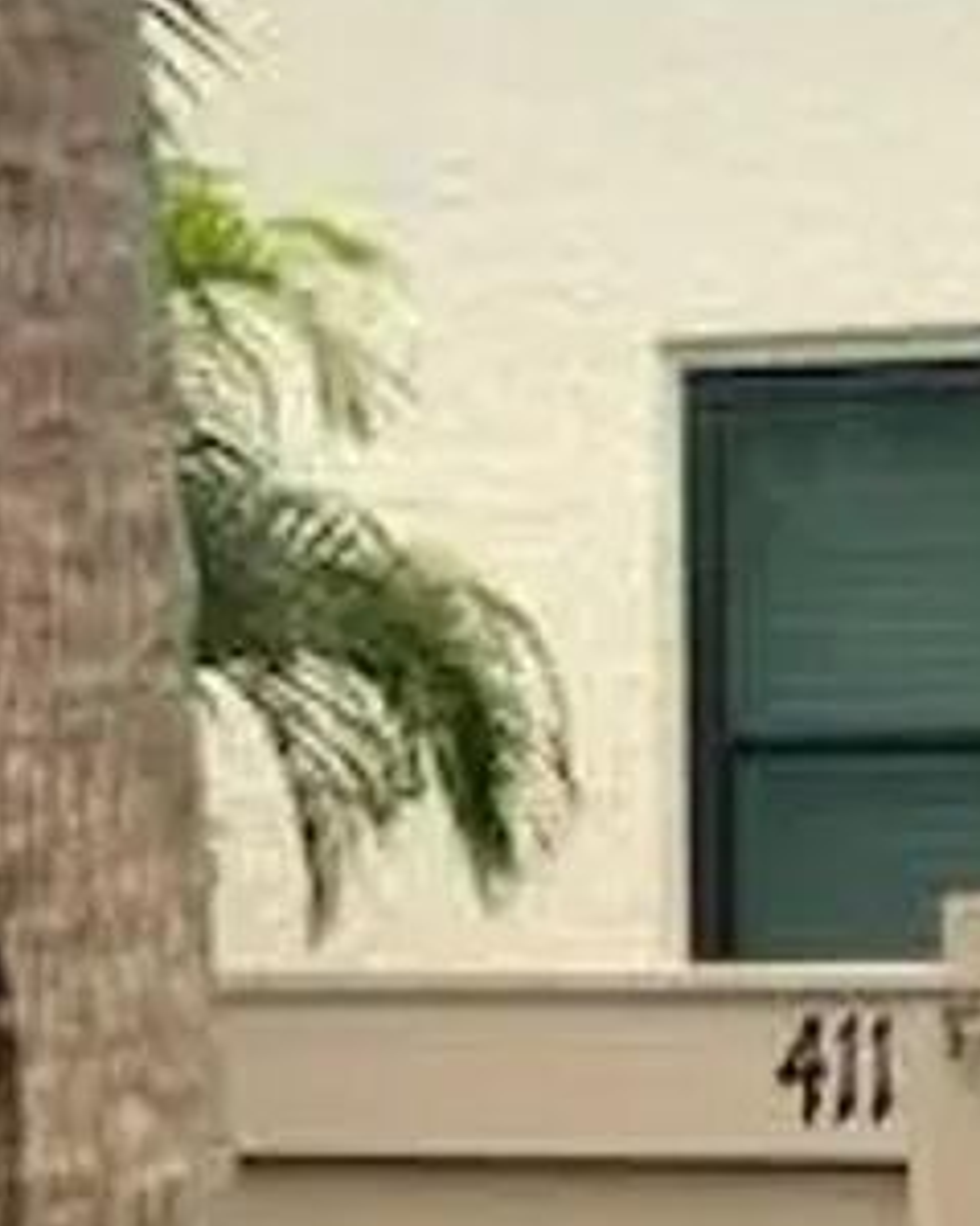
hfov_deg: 13.2
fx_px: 4208
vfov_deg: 16.5
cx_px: 836
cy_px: 847
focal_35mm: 116
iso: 32
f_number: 1.8
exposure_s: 1/2625
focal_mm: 4.25
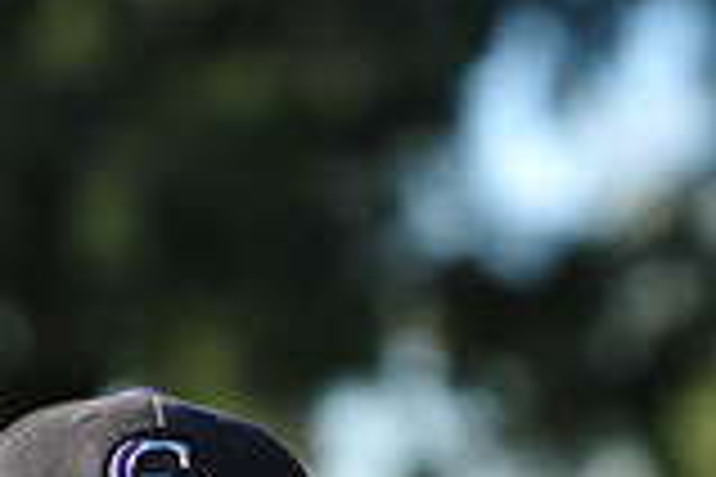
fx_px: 8134
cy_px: 788
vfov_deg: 3.3
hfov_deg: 5.0
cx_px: -63
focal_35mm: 409
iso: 200
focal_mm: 112
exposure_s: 1/640
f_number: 4.5
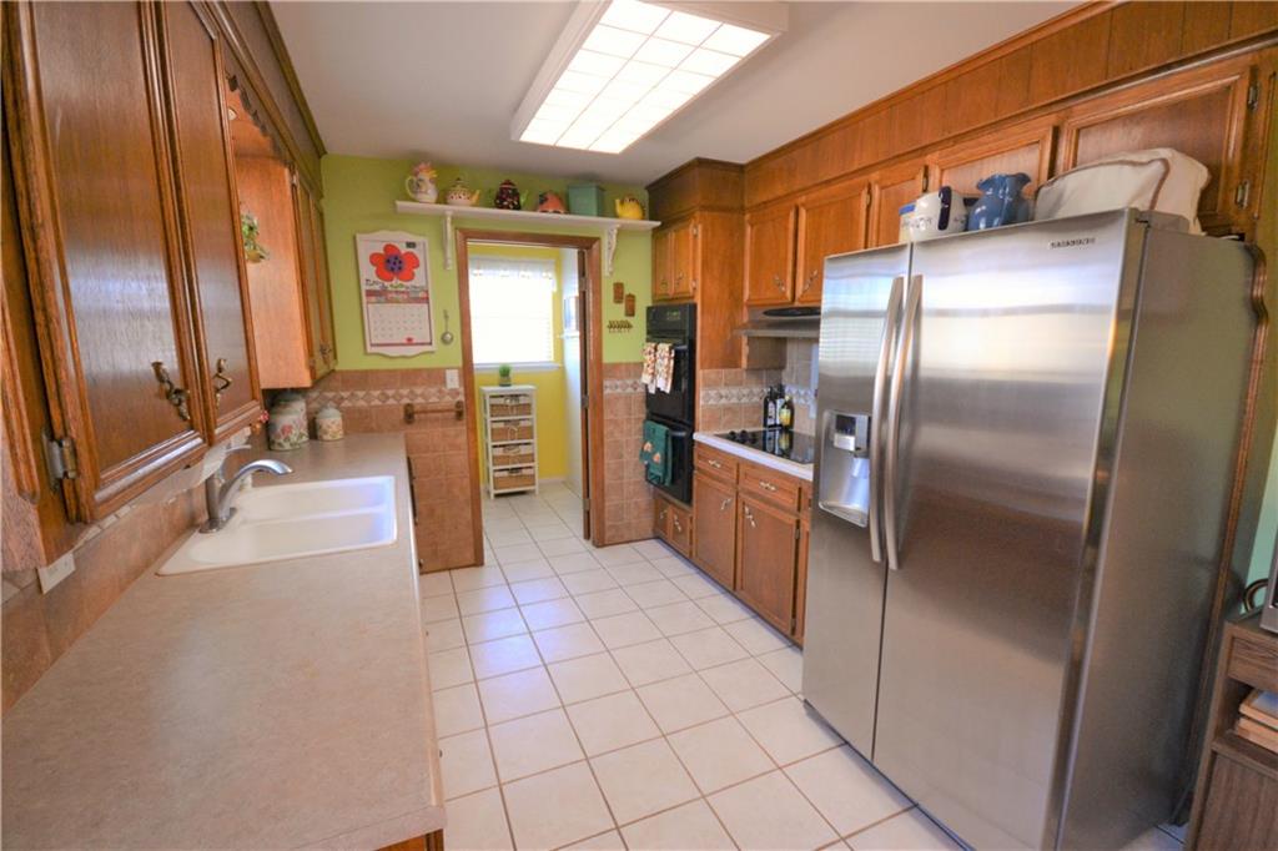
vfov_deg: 77.3
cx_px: 639
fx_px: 532
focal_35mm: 15
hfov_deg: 100.4
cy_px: 426
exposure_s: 1/60
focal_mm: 10
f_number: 4
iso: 1100
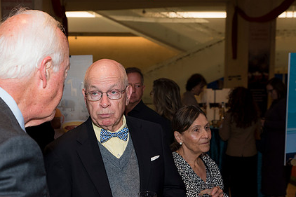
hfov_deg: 30.4
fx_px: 542
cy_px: 134
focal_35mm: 66
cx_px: 106
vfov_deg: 20.5
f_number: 5.6
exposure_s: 1/125
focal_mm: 48
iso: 800
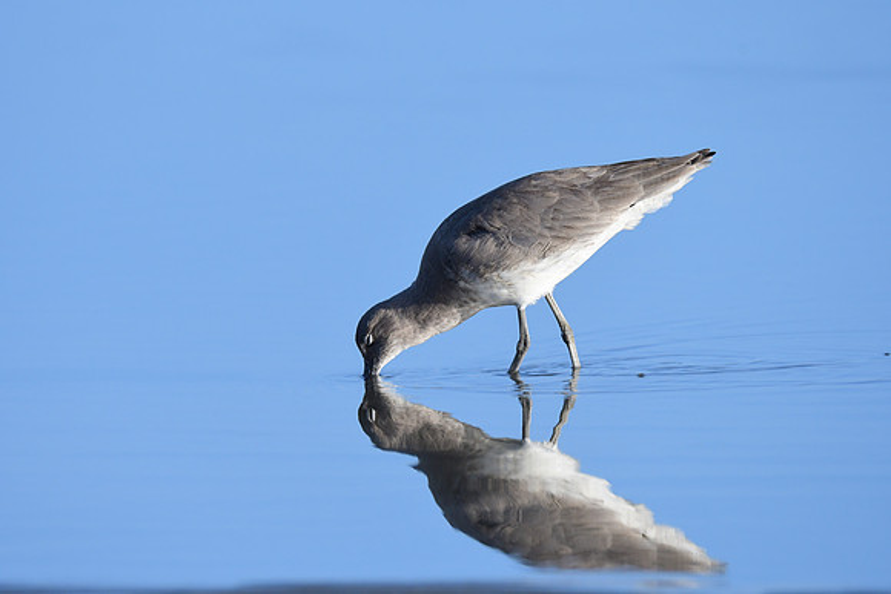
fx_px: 22279
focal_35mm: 900
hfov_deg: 2.3
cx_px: 446
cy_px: 297
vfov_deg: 1.5
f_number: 8
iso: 800
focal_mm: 600
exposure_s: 1/1600
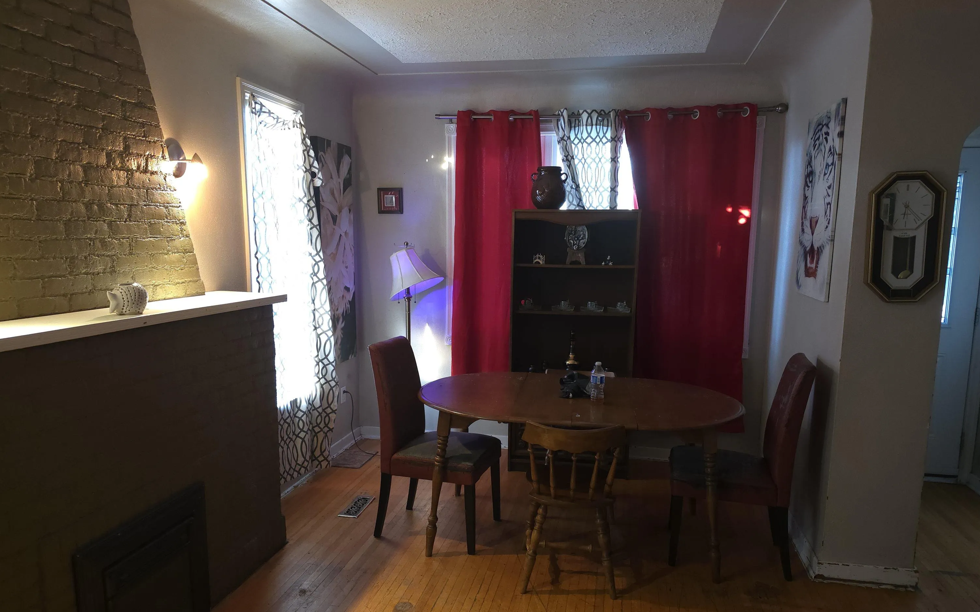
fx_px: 668
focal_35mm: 25
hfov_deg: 72.6
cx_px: 491
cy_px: 342
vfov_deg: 49.2
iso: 200
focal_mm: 6.5
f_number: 1.4
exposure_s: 1/24
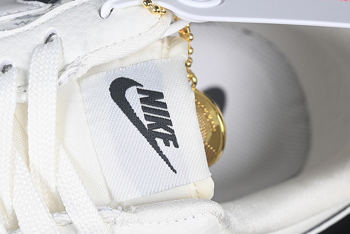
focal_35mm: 118
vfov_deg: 11.6
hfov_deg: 17.3
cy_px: 145
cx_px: 109
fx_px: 1148
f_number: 7.1
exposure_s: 1/80
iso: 160
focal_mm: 50
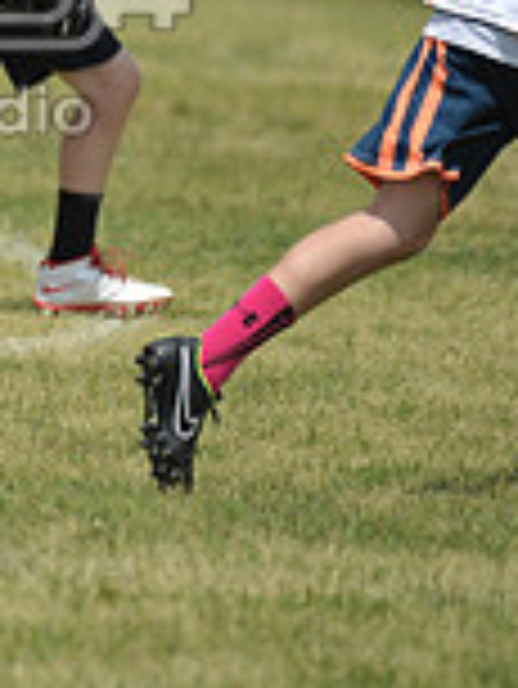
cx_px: -392
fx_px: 21060
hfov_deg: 1.4
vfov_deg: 1.9
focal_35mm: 1057
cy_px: -54
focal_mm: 290
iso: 640
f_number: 4
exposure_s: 1/5000
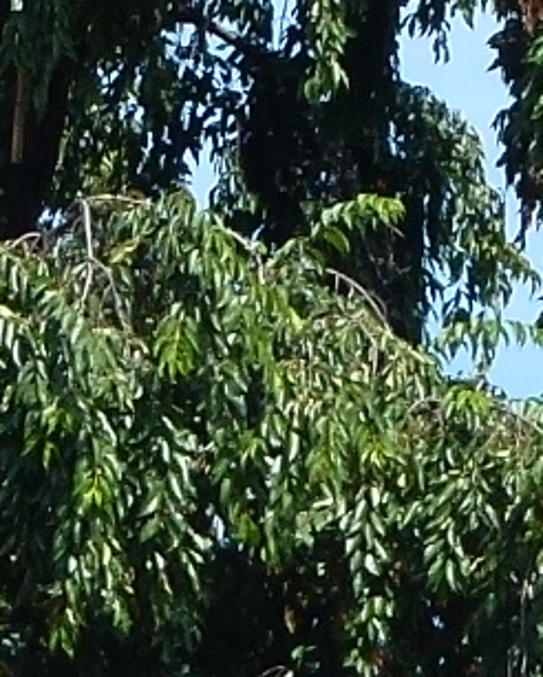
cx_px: -166
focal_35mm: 366
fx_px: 7345
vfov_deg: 5.2
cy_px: 1167
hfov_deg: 4.2
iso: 100
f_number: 4
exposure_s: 1/500
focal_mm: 8
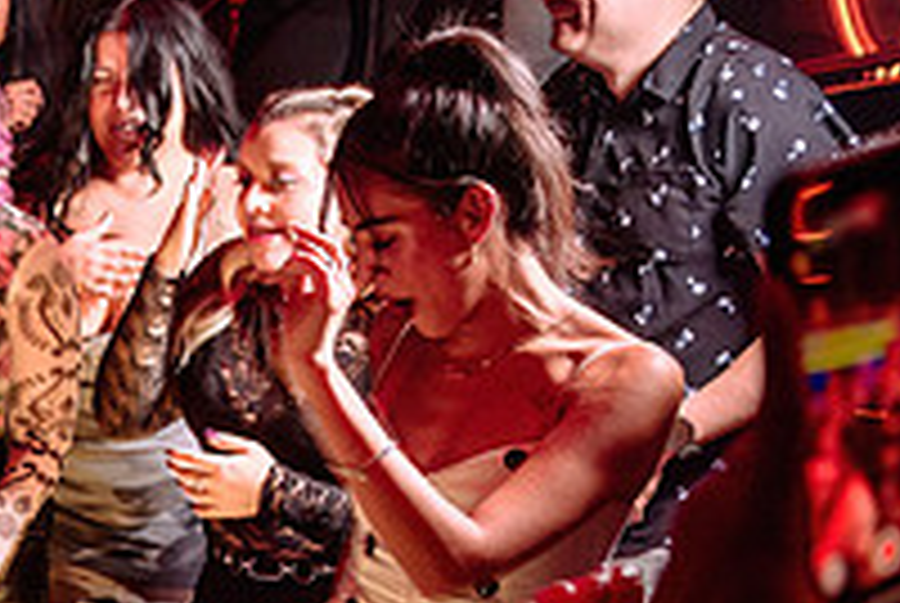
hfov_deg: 17.8
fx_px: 2579
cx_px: -444
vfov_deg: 13.3
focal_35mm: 103
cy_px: 393
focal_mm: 34
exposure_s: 1/40
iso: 800
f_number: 3.2
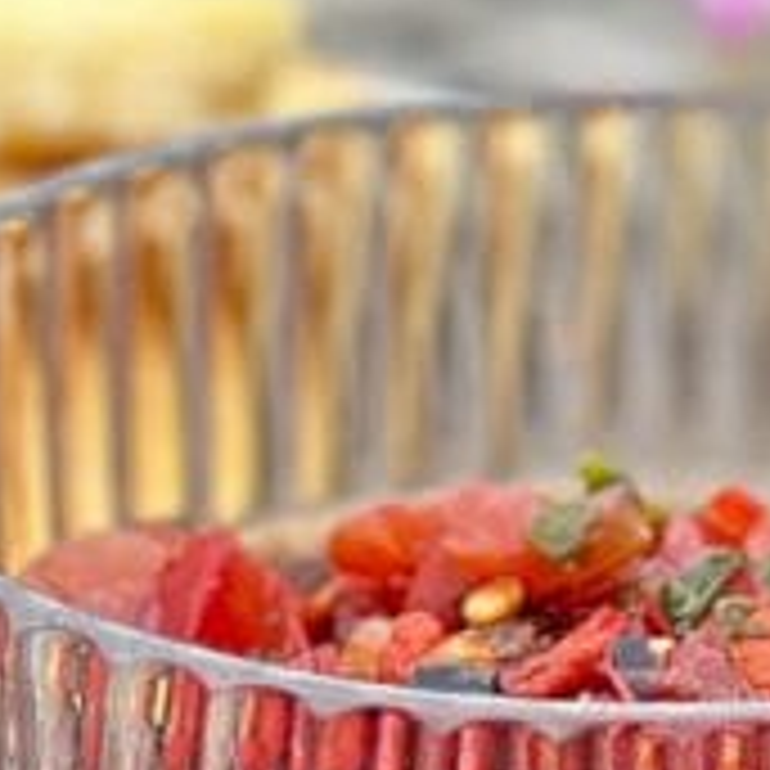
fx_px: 6392
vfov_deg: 6.9
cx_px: 1036
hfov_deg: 6.8
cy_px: 108
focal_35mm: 254
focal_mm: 6.86
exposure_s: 1/106
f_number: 1.78
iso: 125
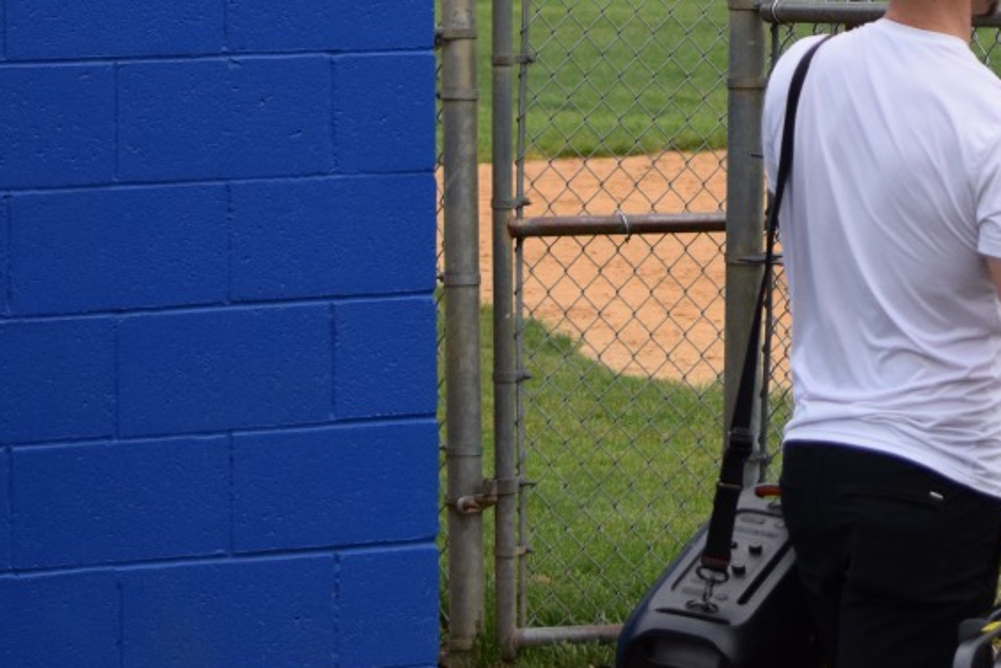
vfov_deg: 6.2
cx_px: 1136
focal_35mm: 219
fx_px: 6098
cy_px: -50
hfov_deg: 9.3
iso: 800
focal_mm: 55
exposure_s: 1/1000
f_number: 4.5
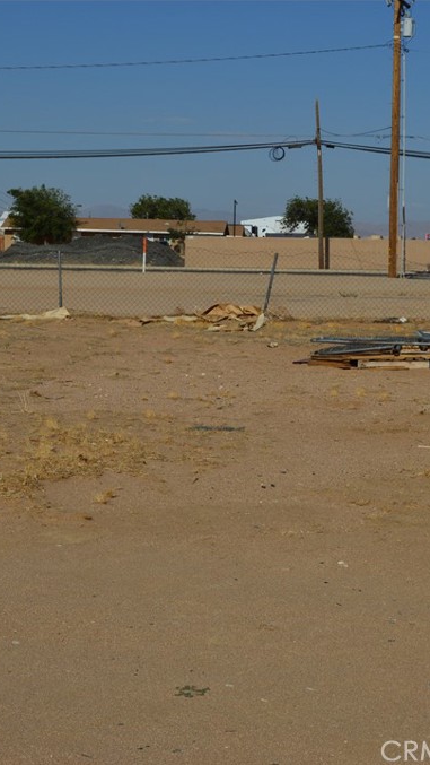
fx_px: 1540
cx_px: 310
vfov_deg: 27.9
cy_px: 383
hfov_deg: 15.8
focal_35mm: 76
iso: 100
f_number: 11
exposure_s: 1/500
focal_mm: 32
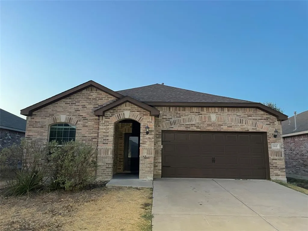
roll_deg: +0.3
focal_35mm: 26
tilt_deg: +10.3
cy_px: 116
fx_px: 231
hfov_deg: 67.3
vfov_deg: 53.1
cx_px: 154
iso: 640
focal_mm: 4.2
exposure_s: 1/33
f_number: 1.6
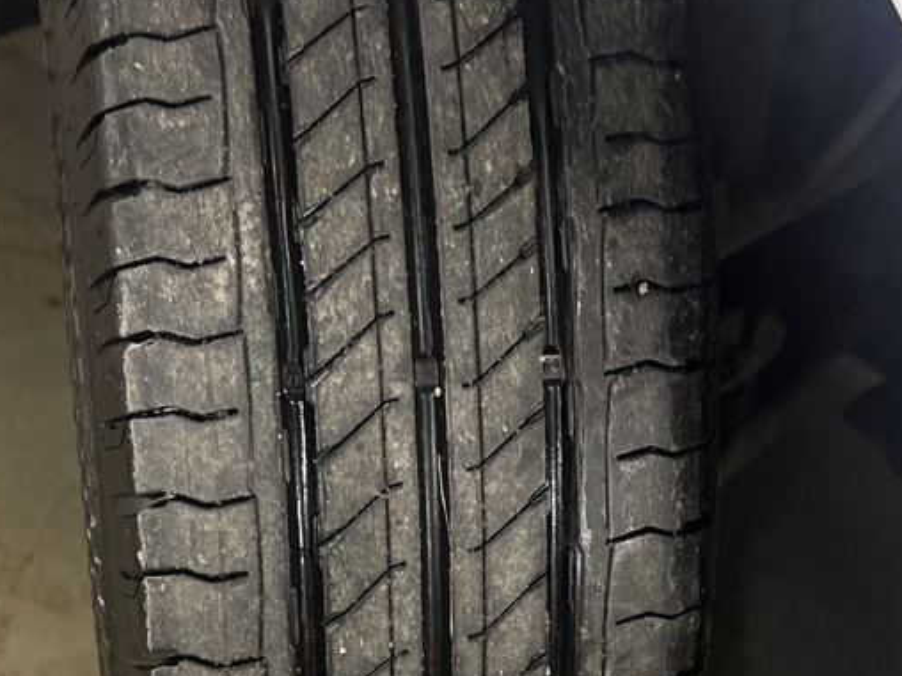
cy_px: 692
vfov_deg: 20.8
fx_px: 1772
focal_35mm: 68
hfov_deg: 28.5
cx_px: 403
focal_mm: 6.76
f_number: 1.78
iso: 250
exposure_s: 1/56
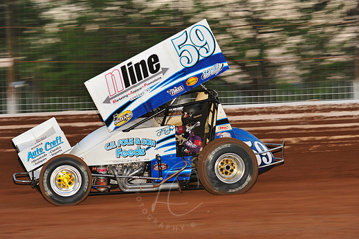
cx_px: 176
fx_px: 1614
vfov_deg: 8.5
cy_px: 125
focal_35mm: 162
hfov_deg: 12.7
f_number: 7.1
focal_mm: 145
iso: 800
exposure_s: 1/320
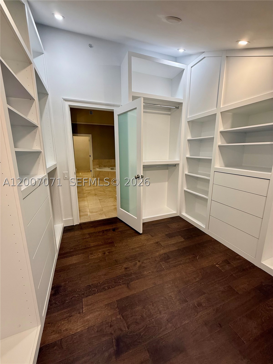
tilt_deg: -11.1
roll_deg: -1.0
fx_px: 147
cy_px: 182
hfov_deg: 85.7
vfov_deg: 102.1
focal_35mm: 14
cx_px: 136
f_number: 2.2
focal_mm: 2.22
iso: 160
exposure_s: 1/120
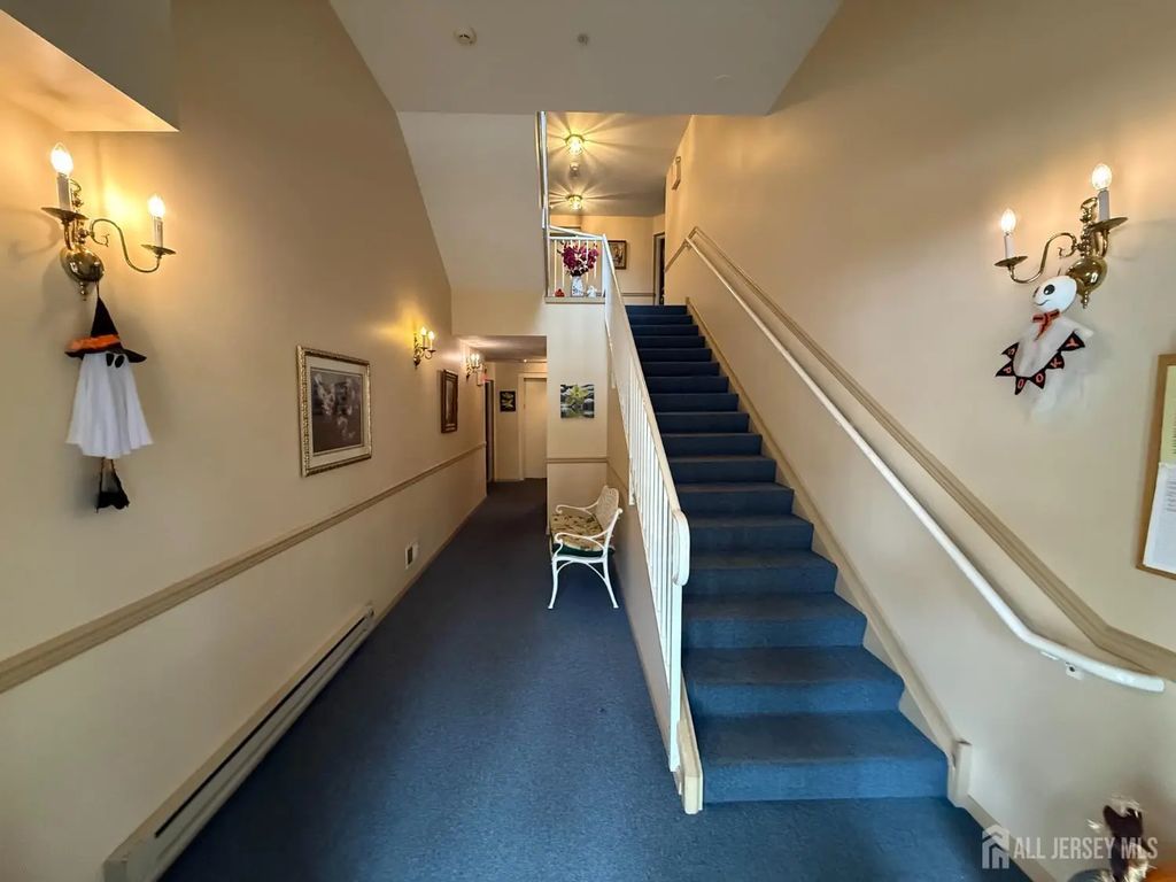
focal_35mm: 14
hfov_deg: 102.1
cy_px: 441
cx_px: 588
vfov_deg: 85.7
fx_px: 476
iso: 800
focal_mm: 2.22
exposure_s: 1/60
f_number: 2.2
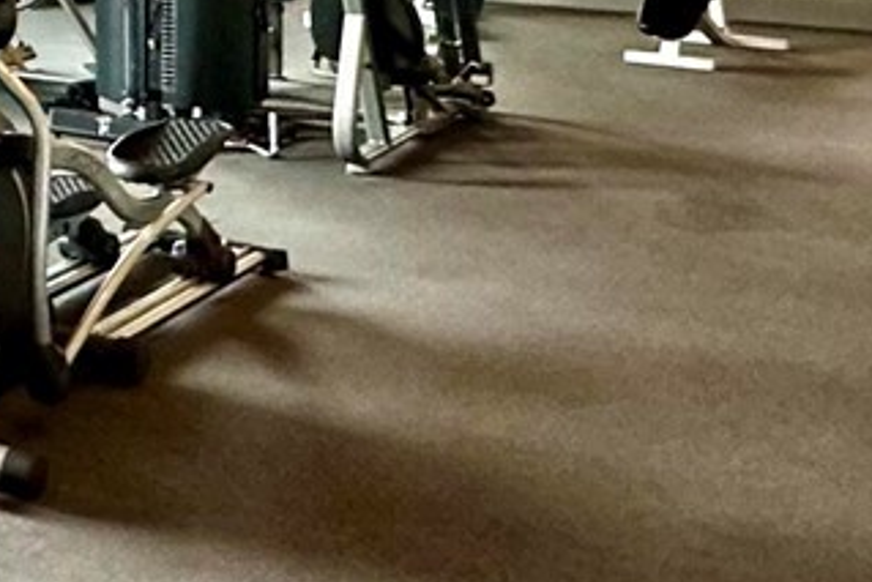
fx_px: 1769
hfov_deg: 22.6
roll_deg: -0.1
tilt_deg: -0.7
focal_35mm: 73
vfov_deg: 17.3
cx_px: -435
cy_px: -216
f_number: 2.2
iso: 500
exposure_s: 1/60
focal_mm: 2.22
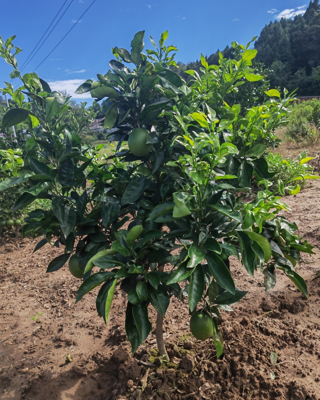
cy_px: 215
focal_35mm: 29
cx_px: 159
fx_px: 343
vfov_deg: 60.4
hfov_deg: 50.0
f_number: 1.8
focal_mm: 5.53
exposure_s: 1/1200
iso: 50
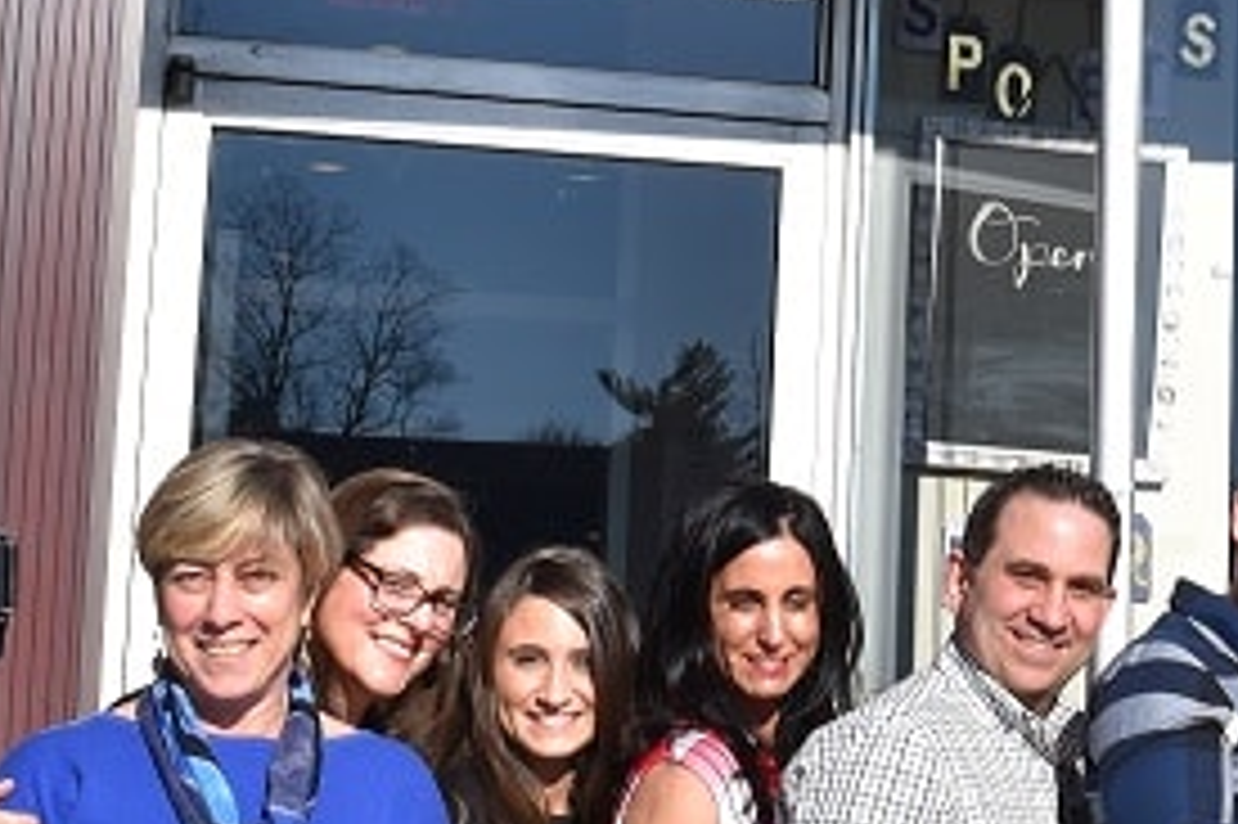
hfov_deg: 17.4
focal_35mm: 109
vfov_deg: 12.5
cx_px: 1679
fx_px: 3746
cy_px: 212
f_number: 10
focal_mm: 20
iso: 200
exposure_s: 1/400
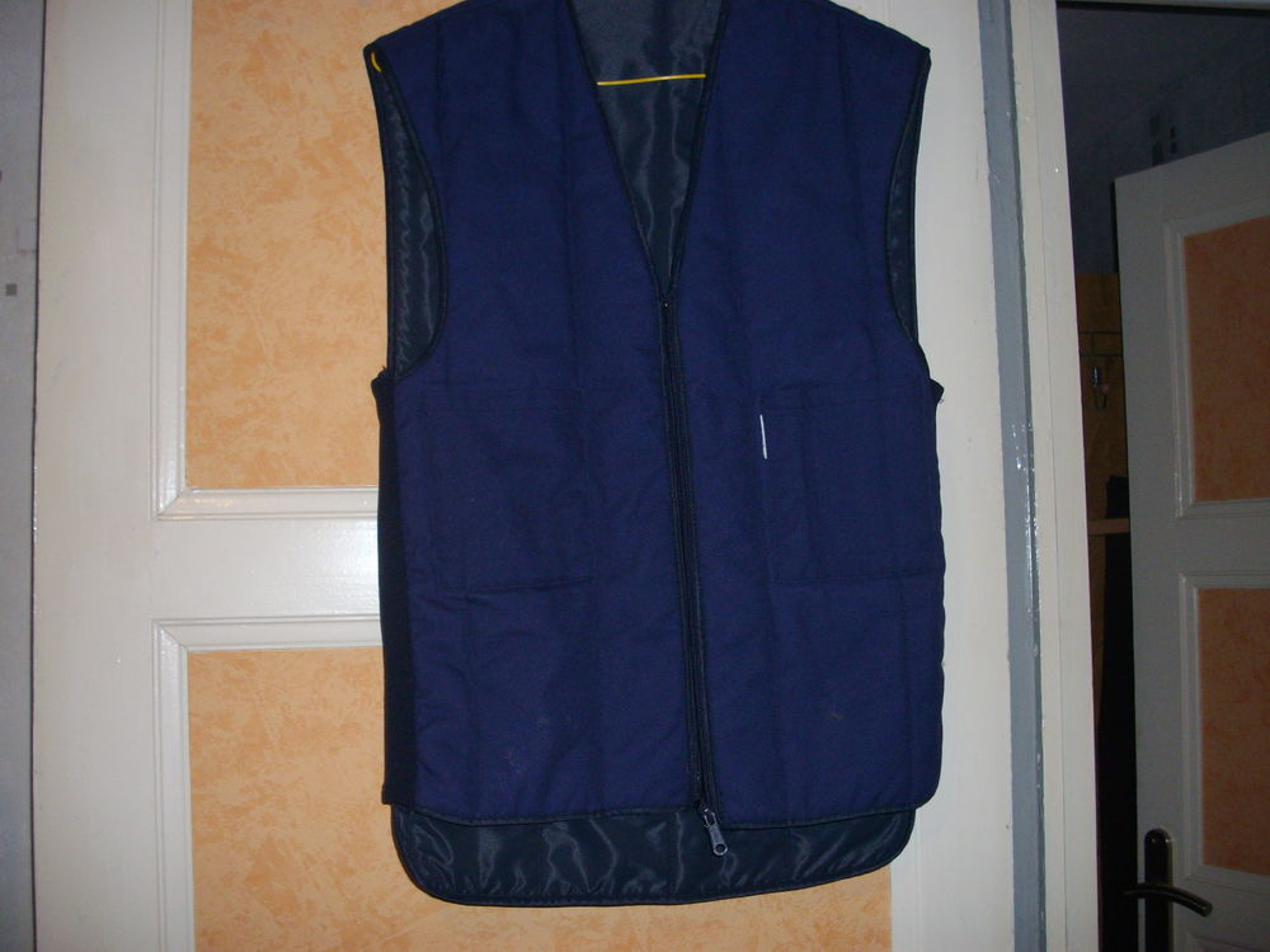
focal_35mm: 37
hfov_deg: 50.1
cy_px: 476
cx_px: 635
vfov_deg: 38.7
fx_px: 1357
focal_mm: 6.2
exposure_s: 1/50
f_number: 2.8
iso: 160
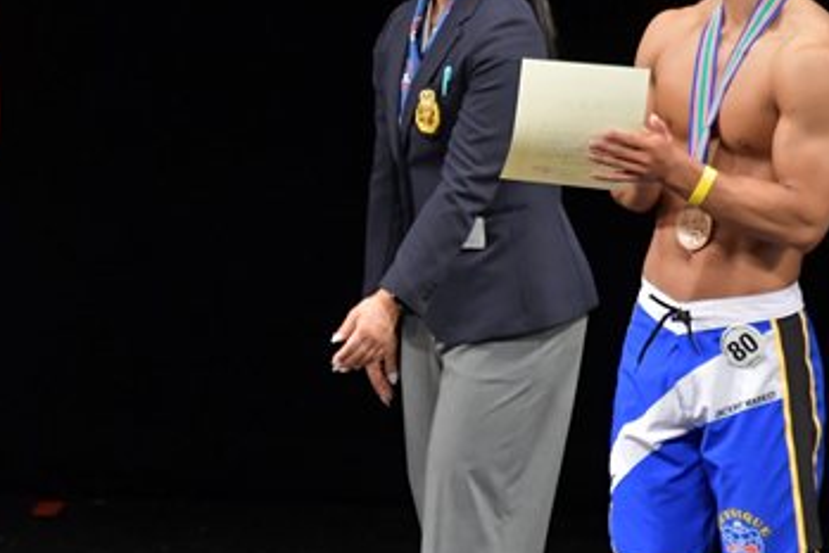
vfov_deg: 2.3
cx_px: -68
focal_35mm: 599
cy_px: 209
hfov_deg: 3.4
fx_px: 13799
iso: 3200
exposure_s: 1/400
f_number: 5.6
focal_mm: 180
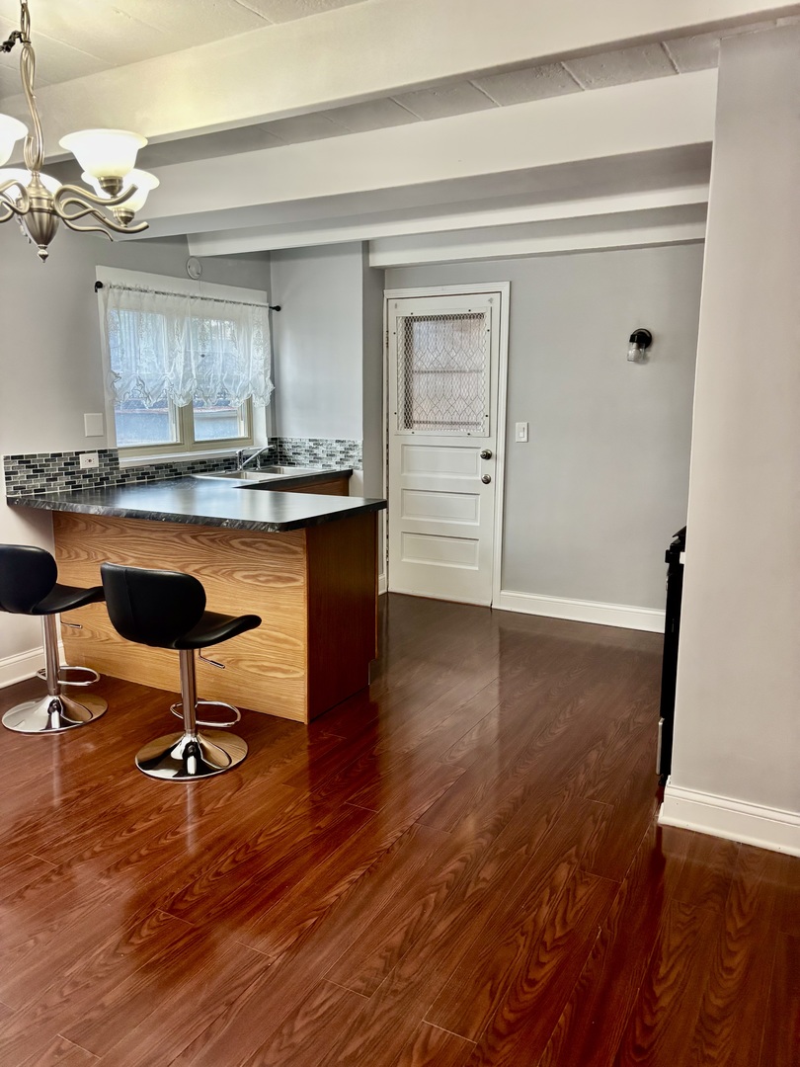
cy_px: 534
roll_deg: -0.4
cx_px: 400
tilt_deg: -8.5
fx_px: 801
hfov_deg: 53.1
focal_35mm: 26
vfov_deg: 67.3
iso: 320
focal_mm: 5.96
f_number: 1.6
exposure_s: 1/60
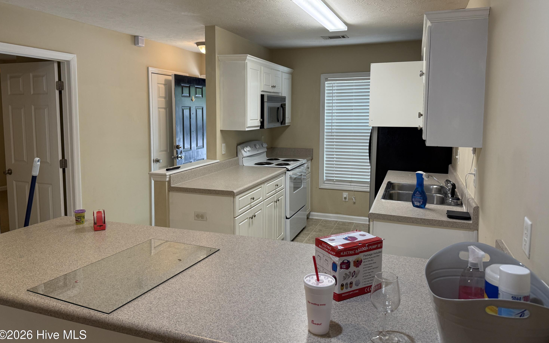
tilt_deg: -4.6
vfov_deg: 47.4
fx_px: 389
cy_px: 144
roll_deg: +0.4
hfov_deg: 70.4
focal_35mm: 26
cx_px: 277
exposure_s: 1/120
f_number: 1.78
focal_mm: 6.76
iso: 160
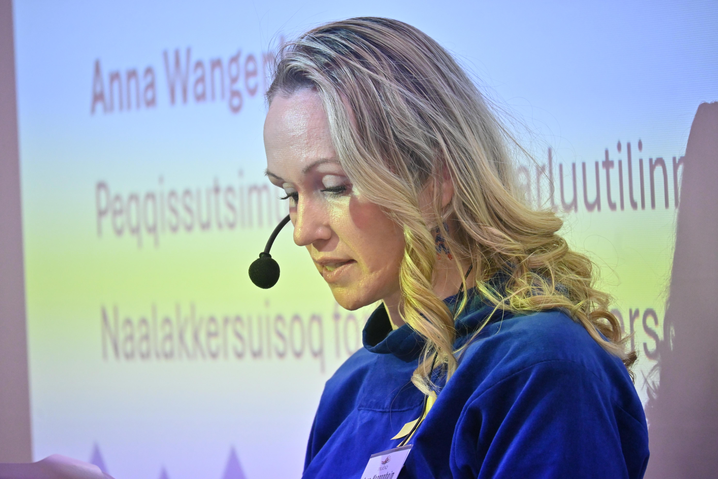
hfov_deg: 5.5
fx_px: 7479
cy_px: 240
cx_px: 359
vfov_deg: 3.7
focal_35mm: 375
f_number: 6.3
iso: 2000
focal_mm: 250
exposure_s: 1/125
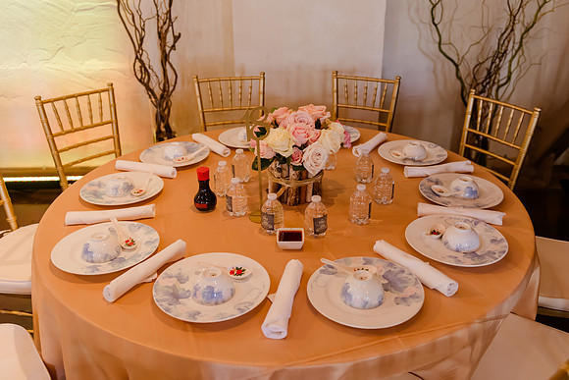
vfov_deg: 41.4
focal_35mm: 32
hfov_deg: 59.2
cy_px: 151
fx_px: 500
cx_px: 298
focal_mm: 26
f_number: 2.8
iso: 1250
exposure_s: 1/200
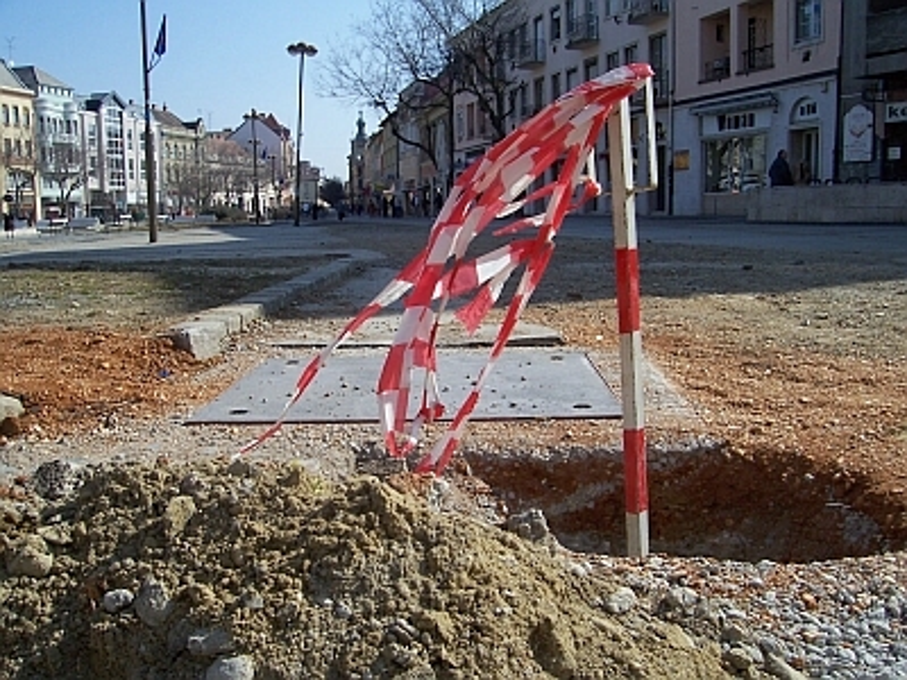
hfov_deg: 54.0
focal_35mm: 34
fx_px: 891
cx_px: 454
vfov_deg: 41.8
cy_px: 340
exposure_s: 1/500
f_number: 5.6
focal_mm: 5.6
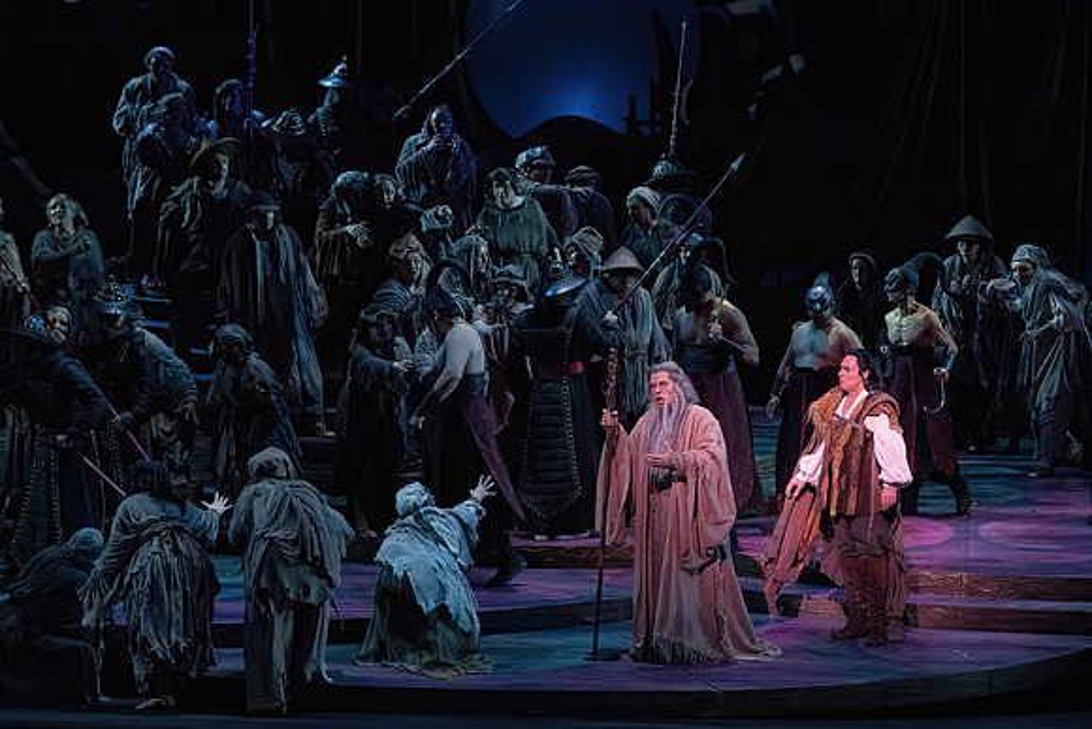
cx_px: 546
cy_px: 364
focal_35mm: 126
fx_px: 3823
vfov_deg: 10.9
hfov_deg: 16.3
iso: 20000
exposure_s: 1/320
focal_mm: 126
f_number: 10
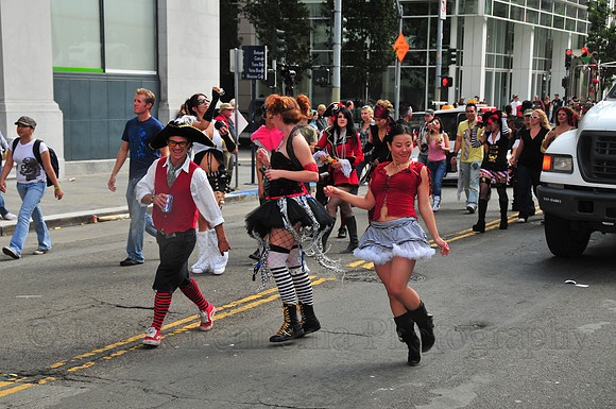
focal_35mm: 69
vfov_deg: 19.7
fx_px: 1179
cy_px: 204
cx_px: 308
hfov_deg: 29.3
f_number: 8
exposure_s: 1/250
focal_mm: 46
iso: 200
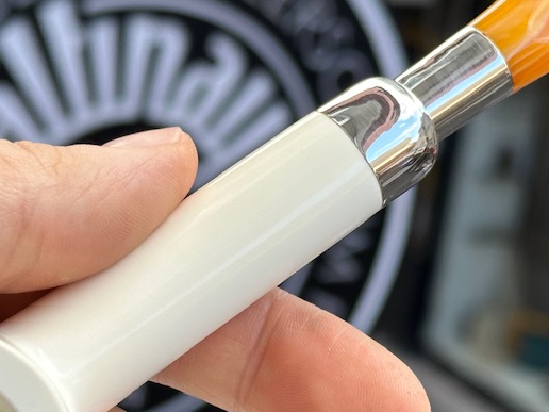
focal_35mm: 119
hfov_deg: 16.6
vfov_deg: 12.4
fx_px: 1887
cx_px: 271
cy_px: 259
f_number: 1.78
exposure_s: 1/604
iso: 64
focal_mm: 6.86
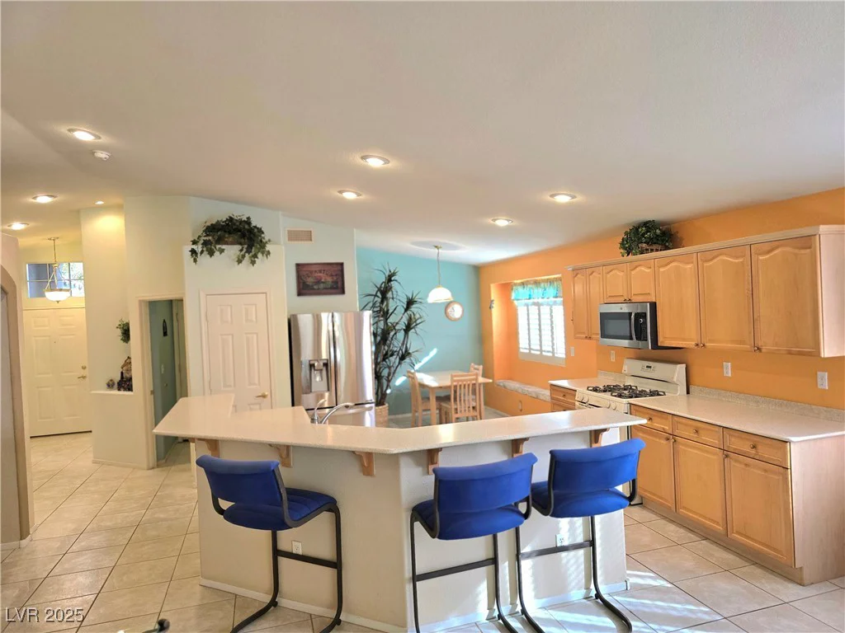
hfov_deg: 73.9
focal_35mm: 23
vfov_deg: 58.9
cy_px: 316
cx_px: 422
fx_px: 561
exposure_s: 1/120
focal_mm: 6.3
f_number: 1.7
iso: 200
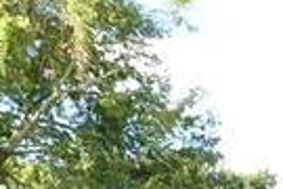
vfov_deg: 16.7
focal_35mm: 71
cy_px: 314
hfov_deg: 26.0
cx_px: 321
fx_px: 558
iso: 200
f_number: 5.6
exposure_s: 1/125
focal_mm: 10
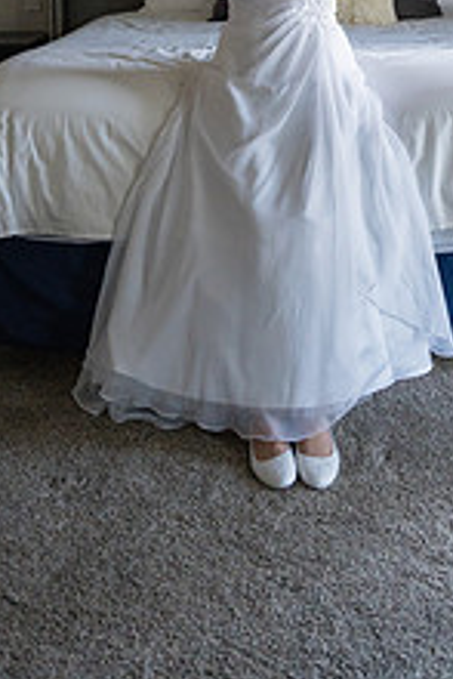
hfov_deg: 27.4
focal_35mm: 49
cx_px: 299
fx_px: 923
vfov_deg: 36.1
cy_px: -9
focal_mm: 24
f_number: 2.8
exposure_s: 1/500
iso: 2500
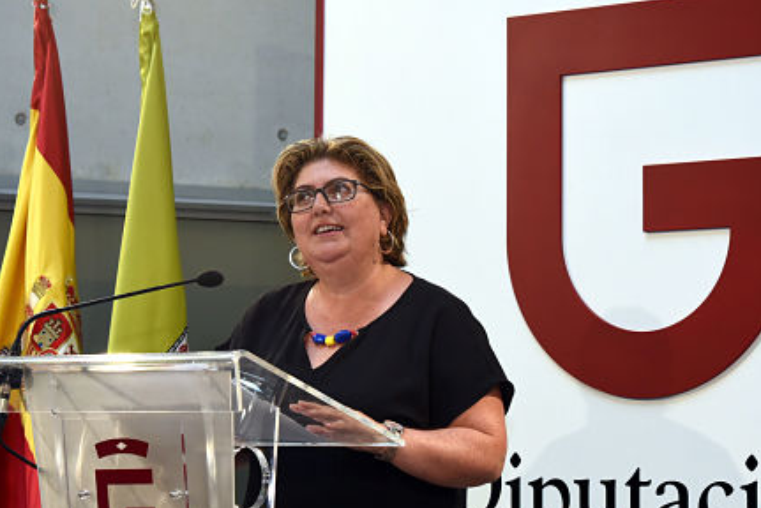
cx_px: 380
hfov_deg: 18.9
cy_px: 275
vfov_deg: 12.7
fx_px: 2284
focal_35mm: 108
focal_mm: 70
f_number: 8
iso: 1600
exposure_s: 1/125
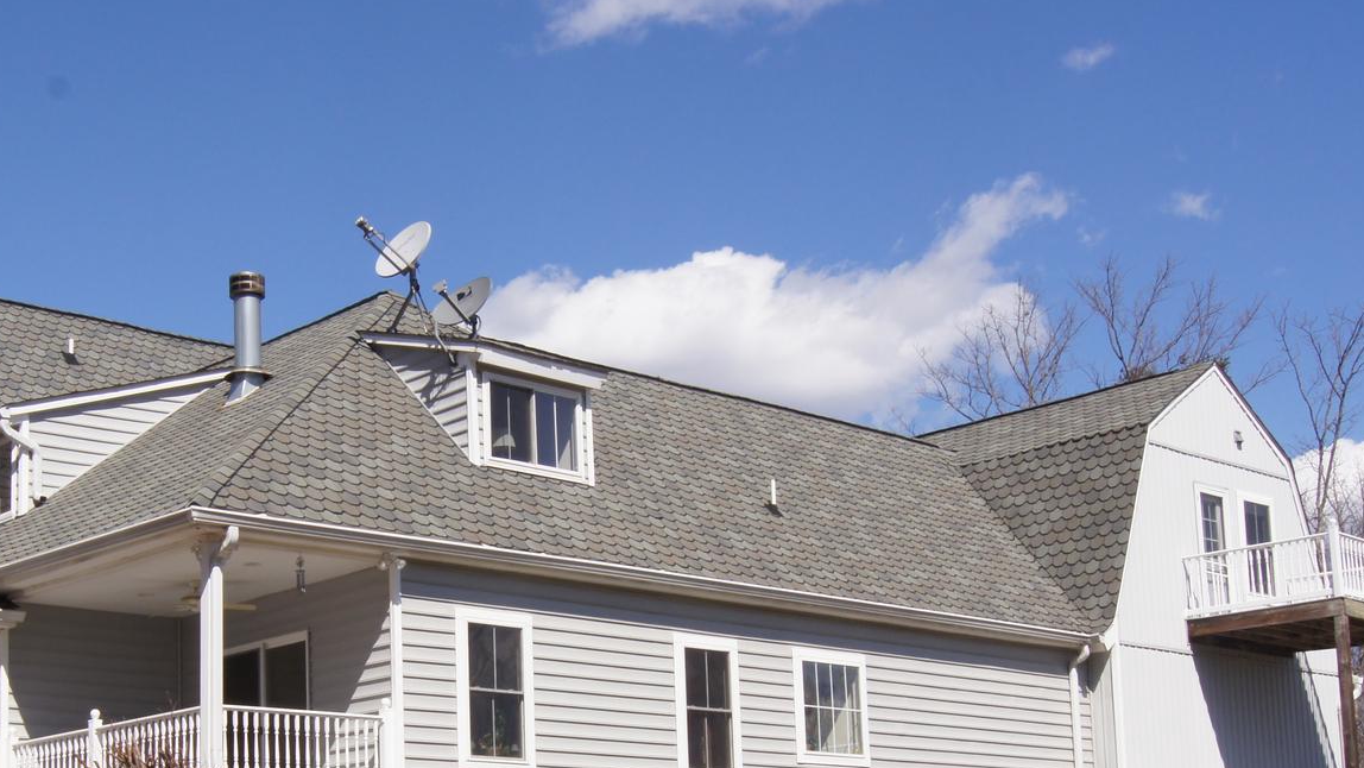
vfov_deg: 21.0
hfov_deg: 36.9
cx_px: 478
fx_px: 2026
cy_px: 687
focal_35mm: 56
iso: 100
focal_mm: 20
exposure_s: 1/160
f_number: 18
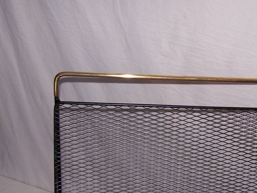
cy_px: 114
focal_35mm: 65
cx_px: 205
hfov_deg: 29.2
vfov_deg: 22.5
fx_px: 482
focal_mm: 6.3
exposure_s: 1/60
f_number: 2.8
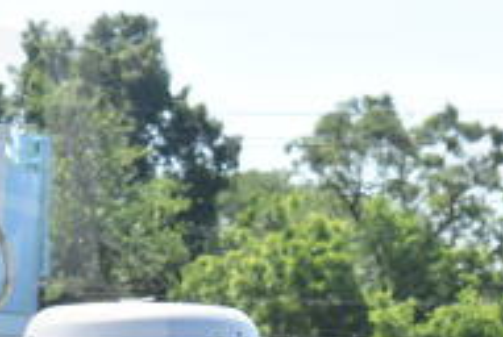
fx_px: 3344
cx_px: -129
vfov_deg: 5.8
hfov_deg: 8.5
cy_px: 230
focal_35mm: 239
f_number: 14
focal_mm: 50
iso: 1600
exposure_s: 1/800
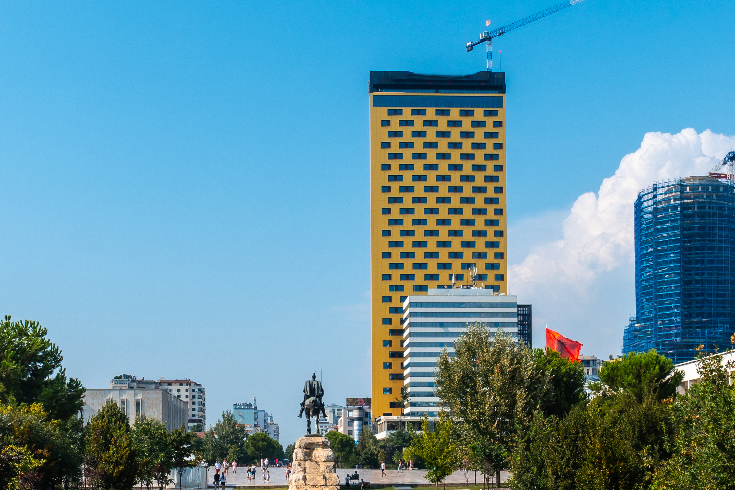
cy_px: 352
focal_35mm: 50
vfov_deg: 26.7
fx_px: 1021
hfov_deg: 39.5
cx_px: 313
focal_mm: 16
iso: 100
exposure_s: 1/400
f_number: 8
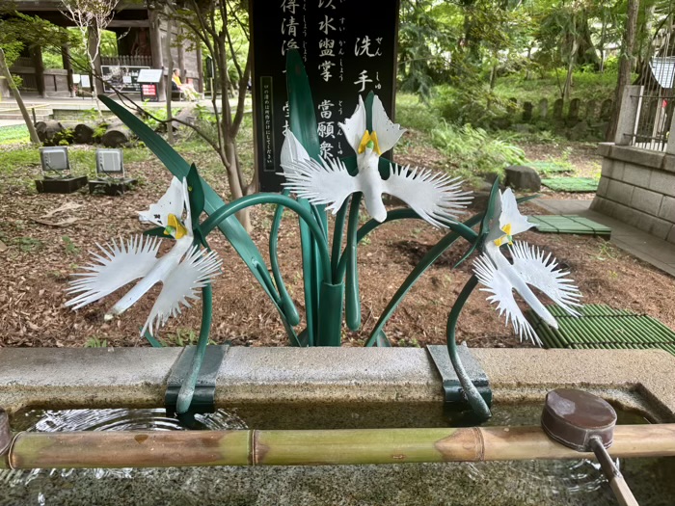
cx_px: 338
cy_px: 253
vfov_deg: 53.1
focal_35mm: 26
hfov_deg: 67.3
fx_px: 507
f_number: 1.6
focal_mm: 5.96
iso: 160
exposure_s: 1/60
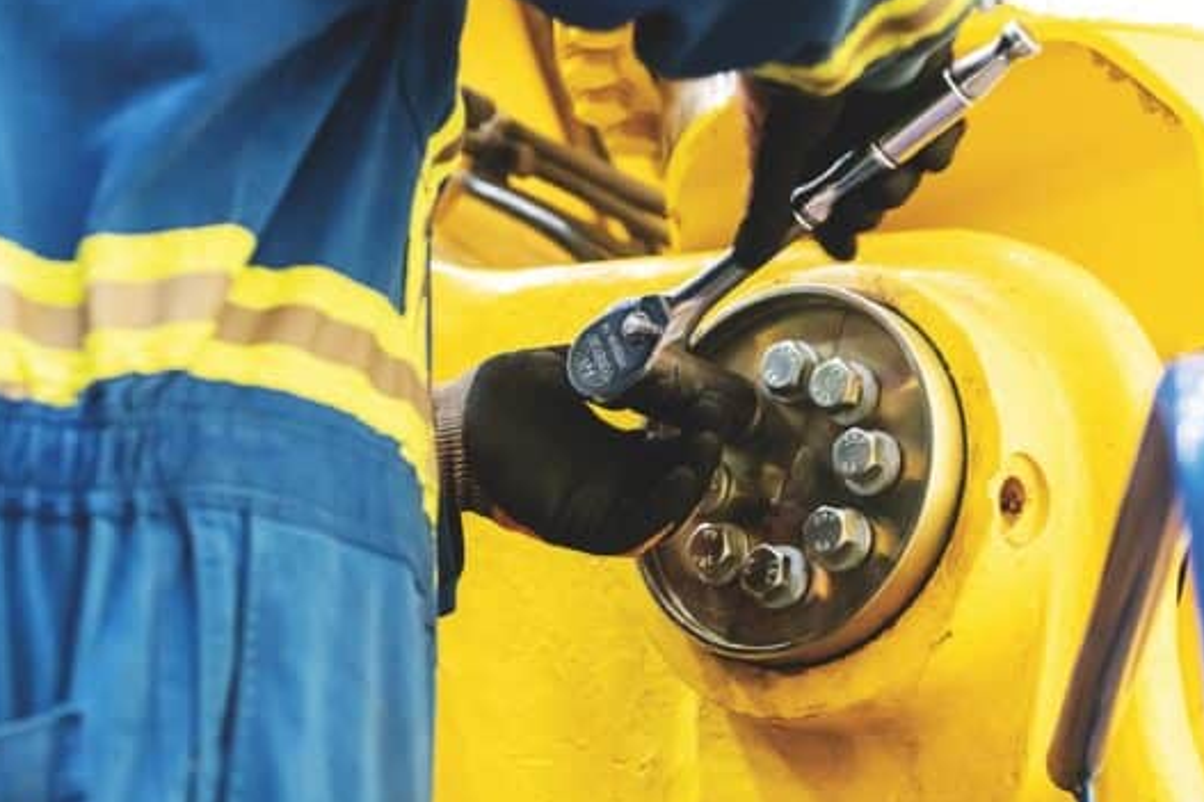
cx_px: 551
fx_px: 3143
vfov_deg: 14.5
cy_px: 338
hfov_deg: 21.7
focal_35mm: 94
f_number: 4
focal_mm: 66
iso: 2500
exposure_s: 1/100
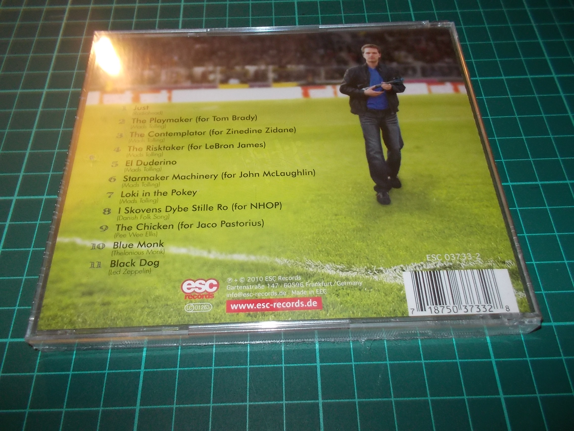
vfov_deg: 48.2
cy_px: 216
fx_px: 481
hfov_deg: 61.7
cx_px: 287
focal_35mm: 29
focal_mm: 4.1
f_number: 3.3
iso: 200
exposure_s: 1/30
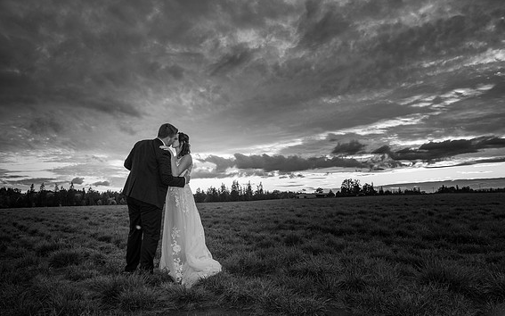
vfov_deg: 49.2
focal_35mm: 25
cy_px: 163
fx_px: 344
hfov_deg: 72.6
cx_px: 257
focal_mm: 24
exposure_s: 1/200
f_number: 9
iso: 640
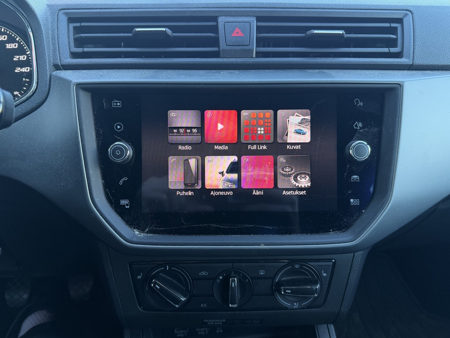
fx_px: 325
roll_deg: +2.0
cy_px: 173
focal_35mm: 25
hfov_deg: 69.4
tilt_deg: -25.6
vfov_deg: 54.9
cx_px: 223
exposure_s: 1/121
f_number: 1.78
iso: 160
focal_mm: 6.76
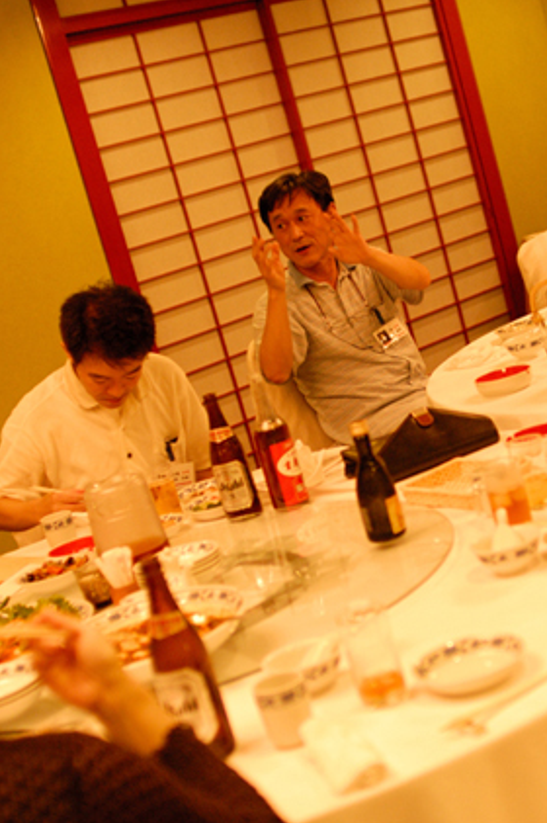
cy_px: 412
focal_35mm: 64
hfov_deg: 21.0
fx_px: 1461
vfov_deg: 31.4
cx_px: 416
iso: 800
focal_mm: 28
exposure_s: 1/90
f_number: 2
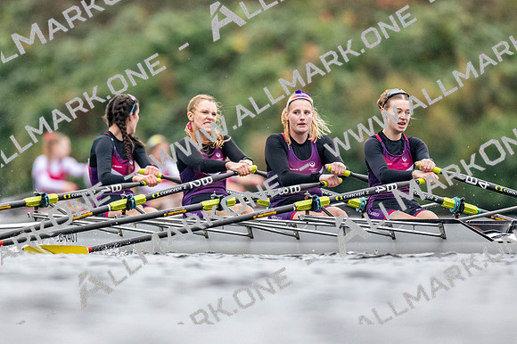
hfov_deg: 2.3
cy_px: 172
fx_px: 12917
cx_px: 258
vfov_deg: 1.5
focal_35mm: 900
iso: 3600
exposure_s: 1/2500
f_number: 4
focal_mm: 600
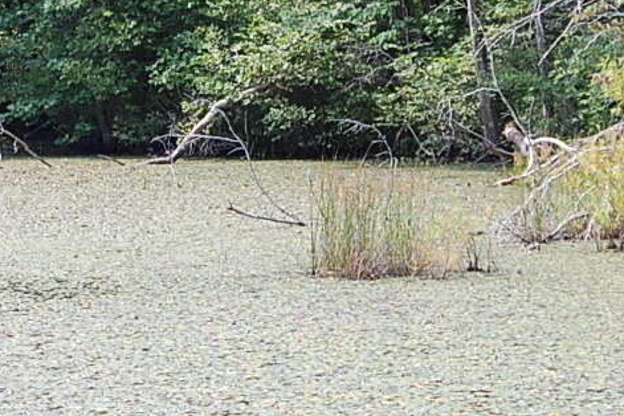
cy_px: 64
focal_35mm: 153
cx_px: 325
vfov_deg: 8.9
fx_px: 2652
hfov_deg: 13.4
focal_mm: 32
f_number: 6.3
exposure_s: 1/160
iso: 200
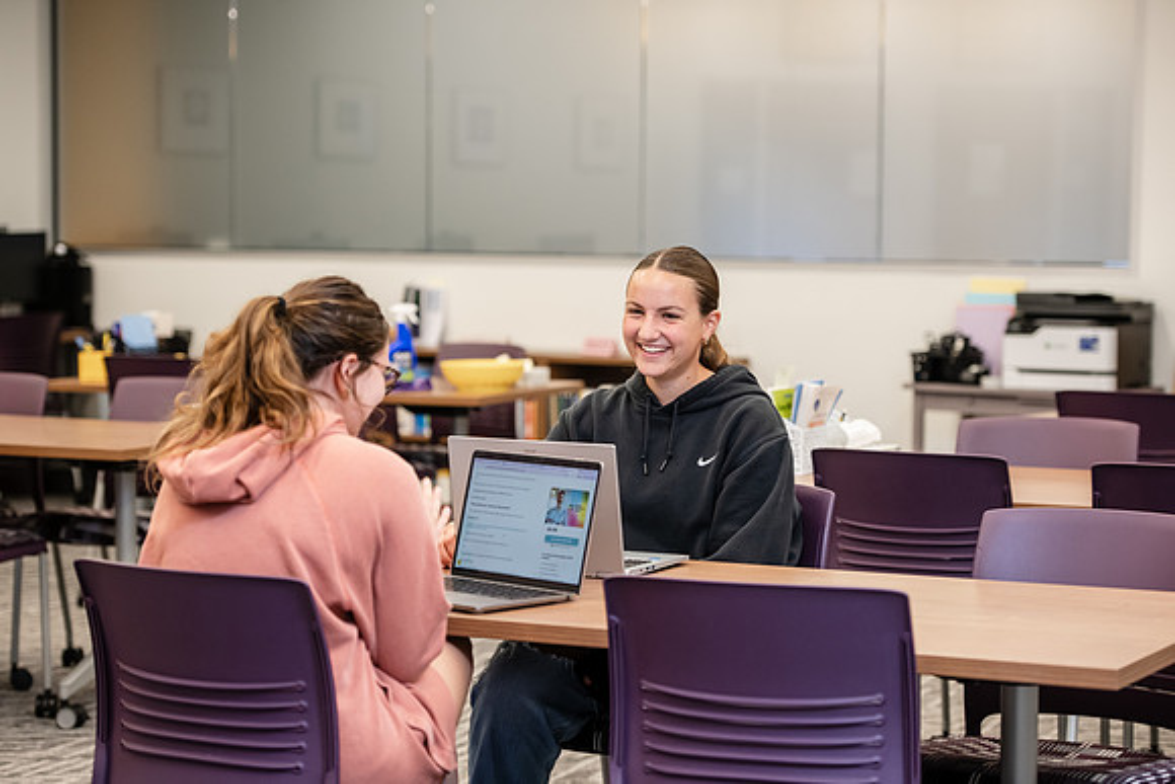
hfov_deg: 21.5
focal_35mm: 95
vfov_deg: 14.4
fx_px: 3101
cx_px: 588
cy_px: 392
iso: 1000
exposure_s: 1/200
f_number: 3.2
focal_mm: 95
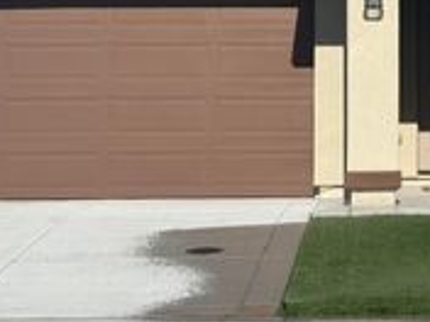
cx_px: 386
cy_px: -96
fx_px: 1689
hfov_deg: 14.4
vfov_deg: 10.7
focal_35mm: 136
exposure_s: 1/7874
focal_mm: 6.76
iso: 80
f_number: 1.78
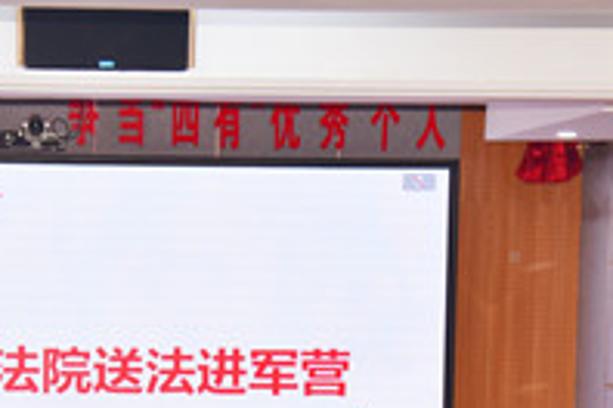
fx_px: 2605
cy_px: 422
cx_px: 111
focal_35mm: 153
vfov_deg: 8.9
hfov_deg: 13.3
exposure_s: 1/125
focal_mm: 55
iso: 500
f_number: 5.6
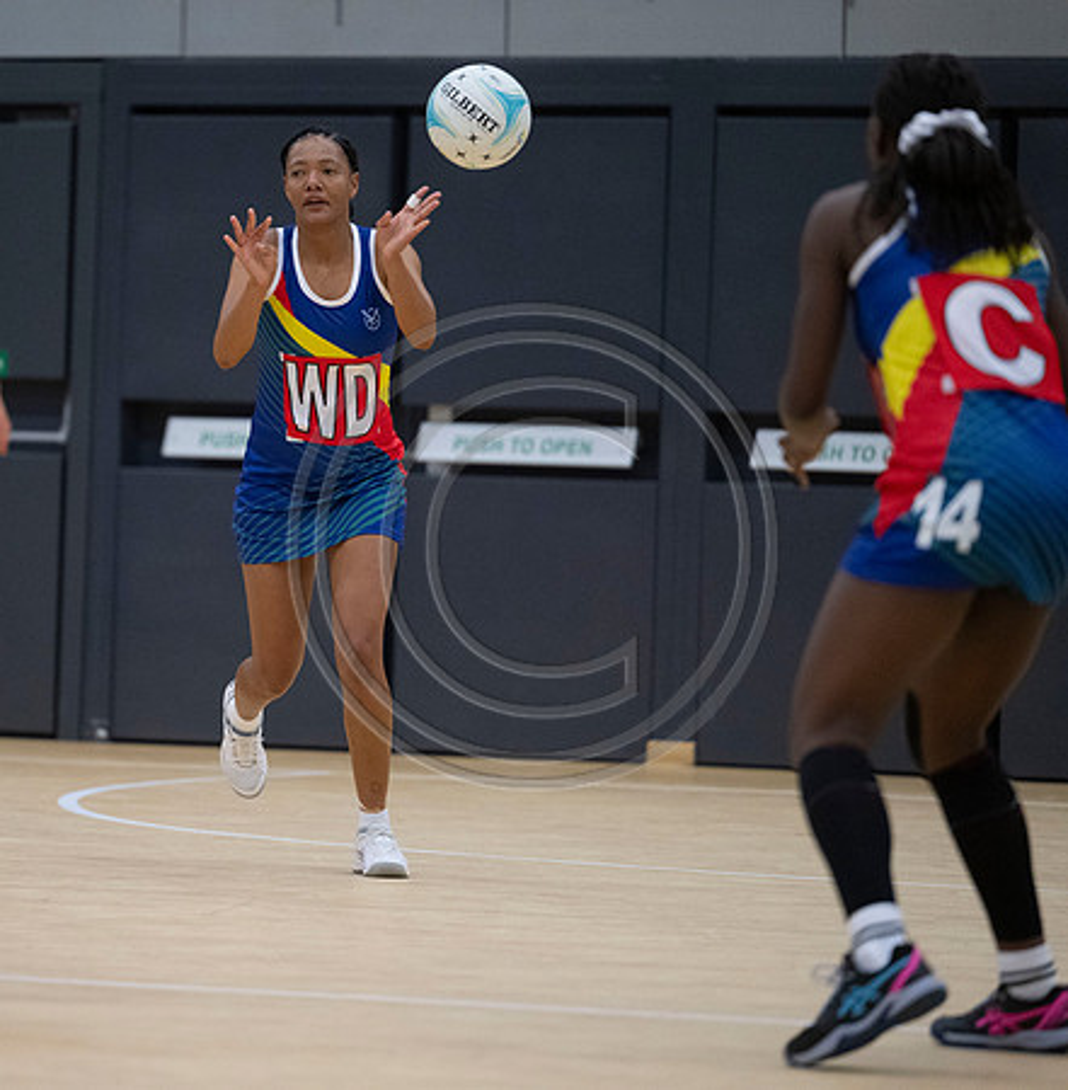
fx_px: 9423
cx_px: 220
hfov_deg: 6.5
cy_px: 524
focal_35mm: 267
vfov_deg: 6.6
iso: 4000
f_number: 2.8
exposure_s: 1/1250
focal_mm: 200
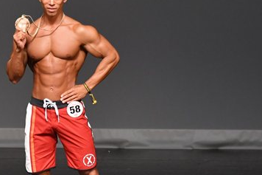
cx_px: 64
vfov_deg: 2.2
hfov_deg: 3.3
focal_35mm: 620
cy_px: 135
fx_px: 4510
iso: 2500
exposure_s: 1/400
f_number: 5.6
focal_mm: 190
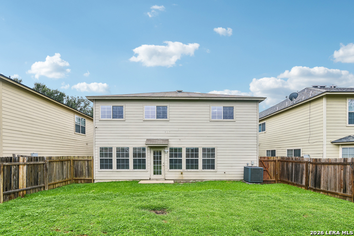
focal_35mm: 16
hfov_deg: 96.7
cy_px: 118
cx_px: 177
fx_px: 157
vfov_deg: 73.8
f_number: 8
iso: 400
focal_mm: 16
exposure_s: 1/500
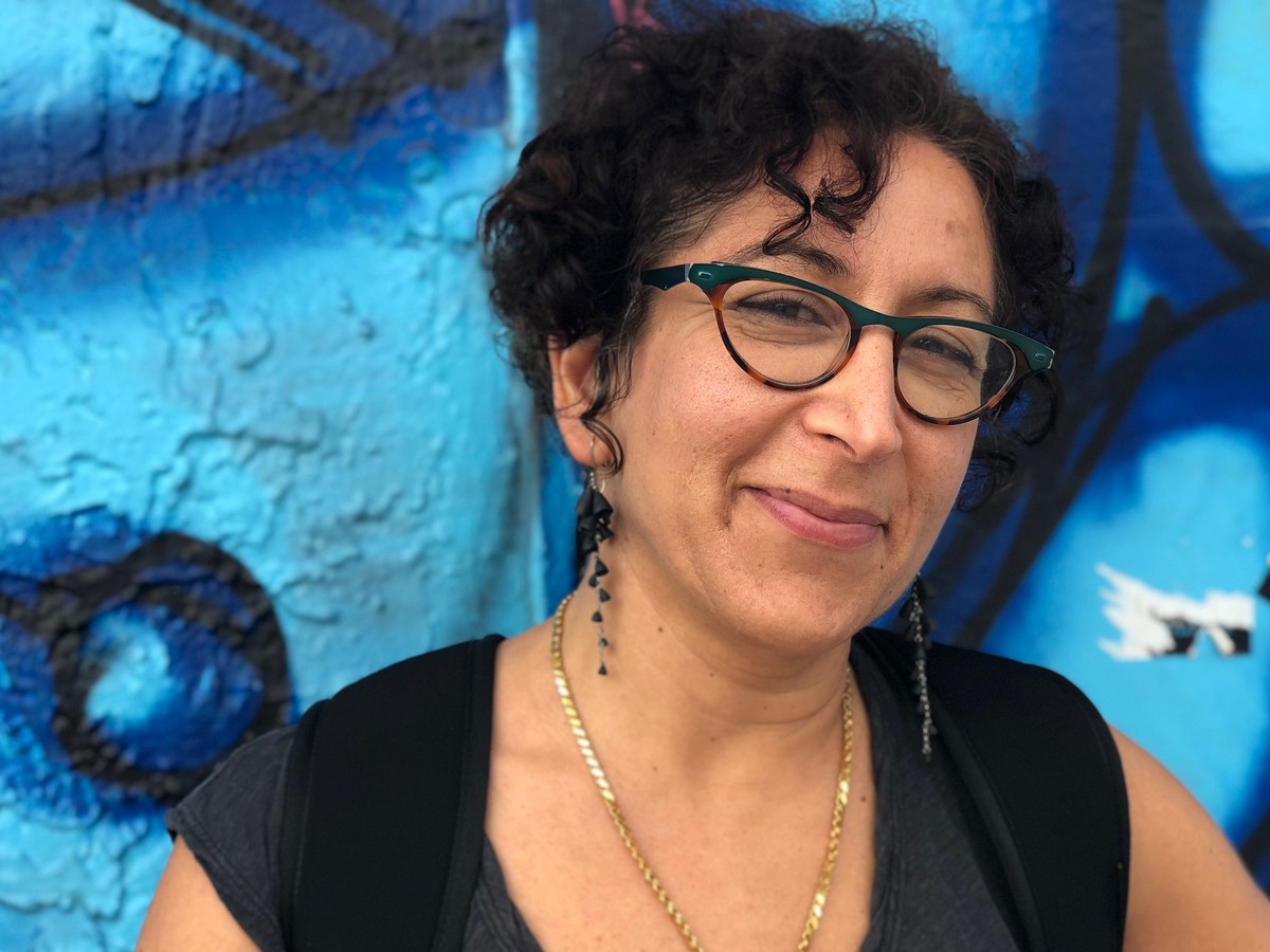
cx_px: 635
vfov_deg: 28.0
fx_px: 1908
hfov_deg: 36.8
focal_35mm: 52
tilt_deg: +0.8
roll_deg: +3.2
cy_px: 476
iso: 25
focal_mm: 6
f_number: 2.4
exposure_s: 1/120
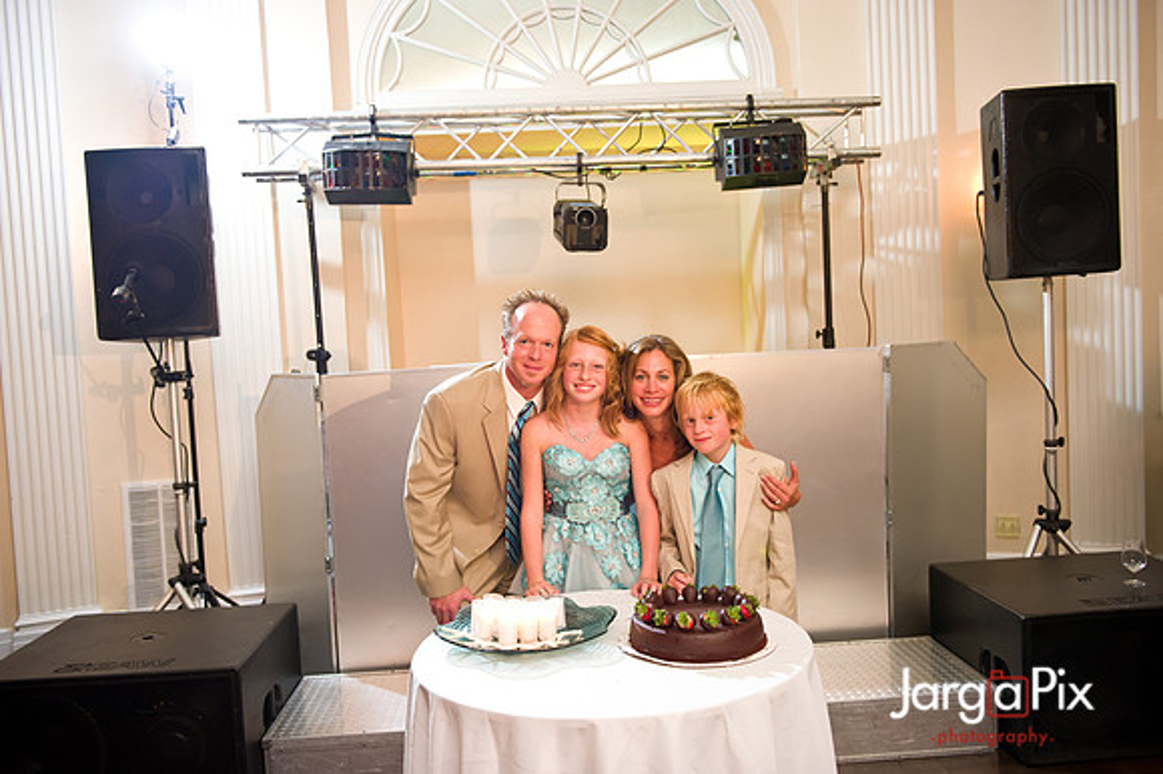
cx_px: 582
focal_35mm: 31
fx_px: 1001
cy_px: 387
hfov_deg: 60.3
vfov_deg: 42.3
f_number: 3.2
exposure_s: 1/125
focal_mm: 31
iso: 1600
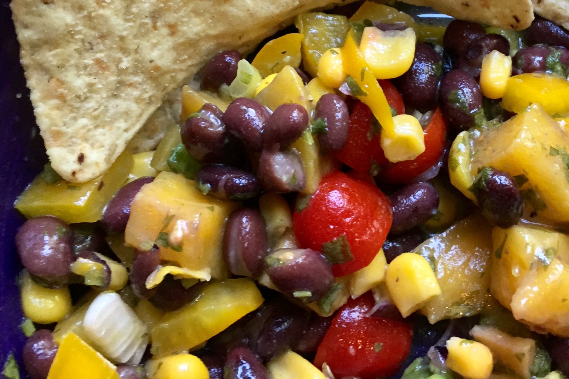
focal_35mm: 49
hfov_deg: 39.7
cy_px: 39
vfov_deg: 26.6
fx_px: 774
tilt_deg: -75.3
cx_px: 390
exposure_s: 1/30
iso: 200
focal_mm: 4.15
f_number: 2.2
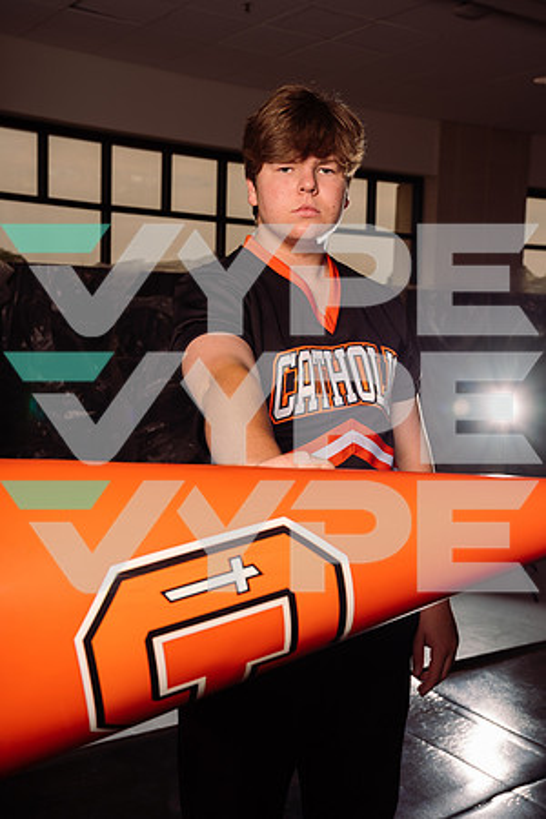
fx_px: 978
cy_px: 410
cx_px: 273
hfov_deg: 31.2
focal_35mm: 43
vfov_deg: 45.4
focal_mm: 43
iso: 100
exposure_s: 1/200
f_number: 7.1
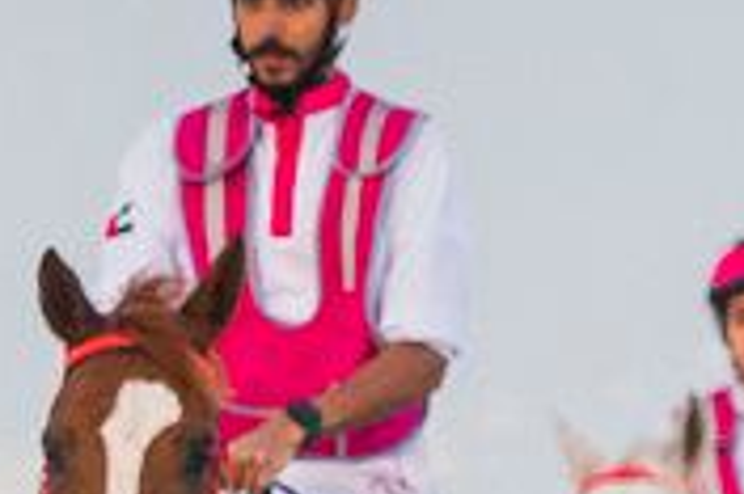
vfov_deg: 1.9
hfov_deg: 2.8
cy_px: 825
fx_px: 15217
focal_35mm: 737
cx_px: -877
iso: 1600
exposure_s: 1/2500
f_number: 2.8
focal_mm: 110
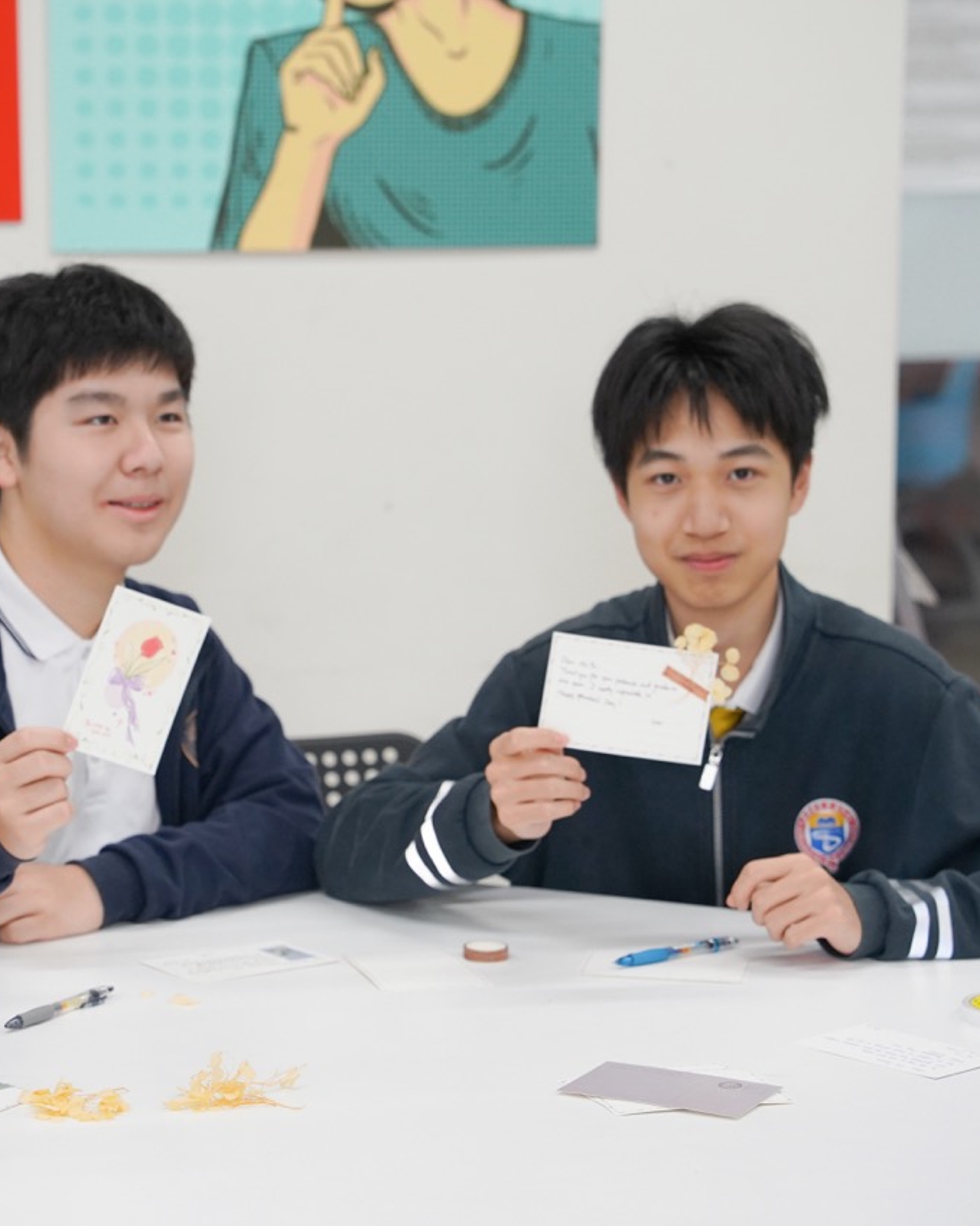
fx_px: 3590
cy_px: 614
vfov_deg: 19.4
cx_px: 303
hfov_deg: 15.5
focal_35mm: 99
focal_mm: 70
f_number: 4
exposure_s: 1/160
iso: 2000
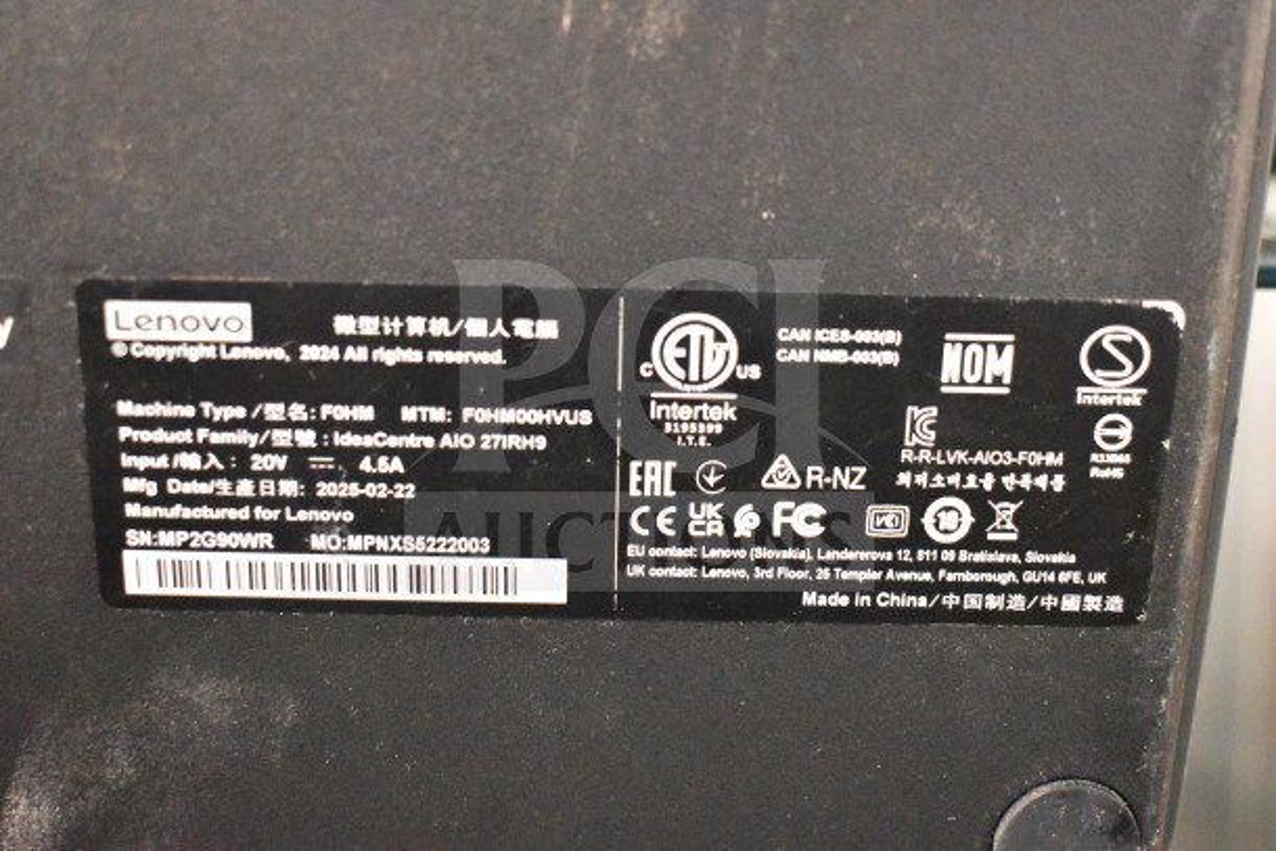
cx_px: 638
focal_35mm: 40
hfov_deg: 47.9
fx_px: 1436
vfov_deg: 33.0
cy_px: 426
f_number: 4
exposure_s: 1/40
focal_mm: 27
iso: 16000
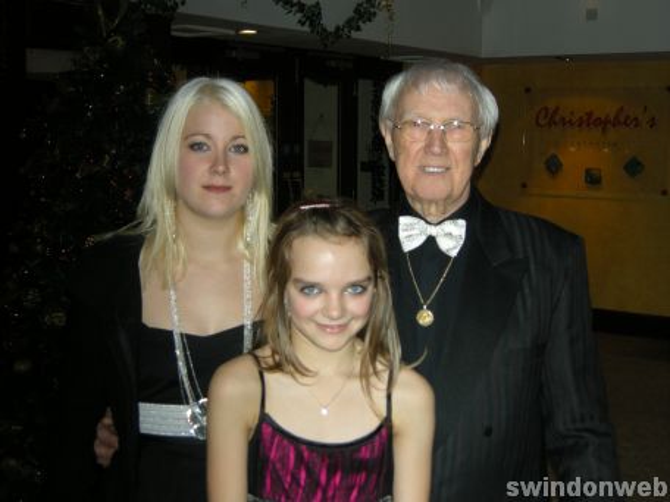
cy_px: 251
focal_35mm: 47
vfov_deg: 30.9
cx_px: 335
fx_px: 910
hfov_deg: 40.4
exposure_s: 1/60
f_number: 3.1
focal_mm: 10.1
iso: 122
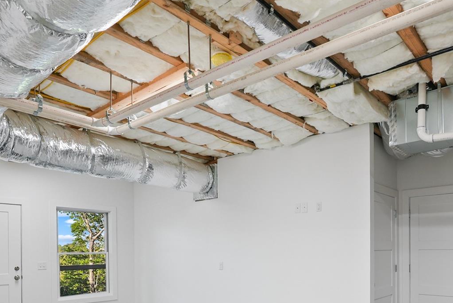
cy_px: 247
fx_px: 327
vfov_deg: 46.7
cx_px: 269
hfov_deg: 68.7
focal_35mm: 26
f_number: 9
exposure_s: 1/8
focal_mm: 13
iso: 200
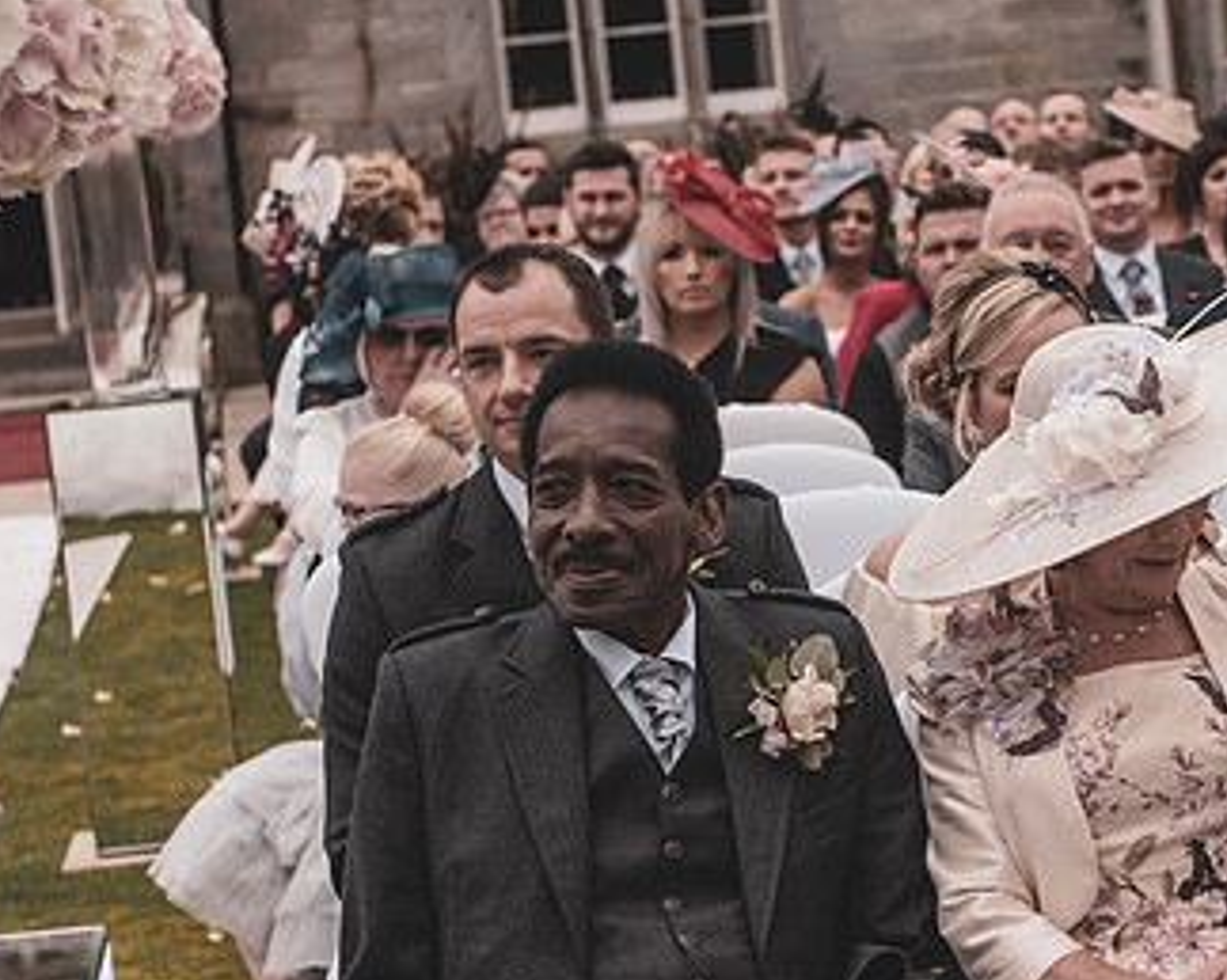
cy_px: 631
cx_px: 860
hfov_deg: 14.5
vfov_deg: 11.6
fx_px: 4827
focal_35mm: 133
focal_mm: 70
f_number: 5.6
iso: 500
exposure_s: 1/1000
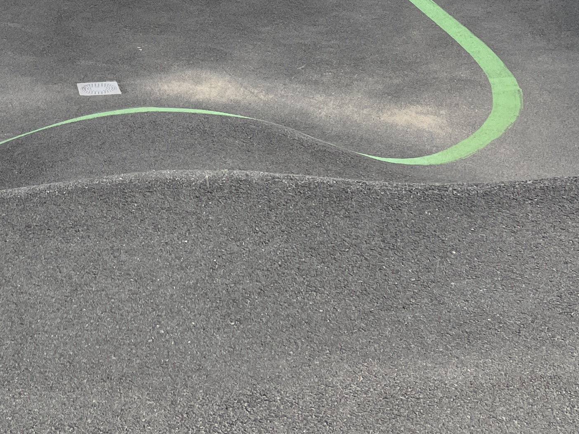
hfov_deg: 25.6
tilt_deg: -8.4
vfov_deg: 18.3
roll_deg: +1.1
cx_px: 118
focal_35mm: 75
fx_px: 1254
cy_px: -132
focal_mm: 4.2
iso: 32
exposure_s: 1/4831
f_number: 1.6
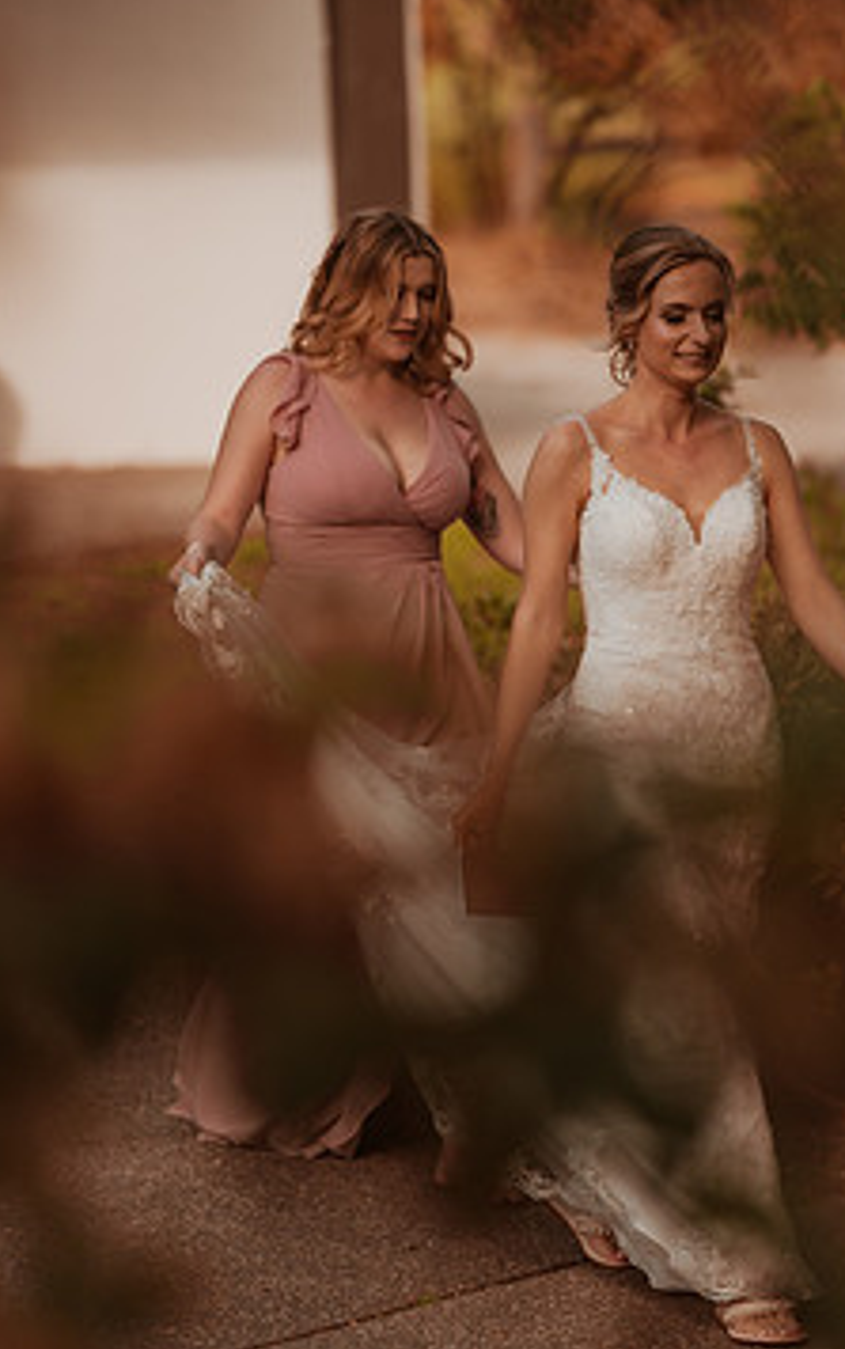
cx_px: 606
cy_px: 656
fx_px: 8240
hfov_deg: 5.9
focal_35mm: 224
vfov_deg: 9.4
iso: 320
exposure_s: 1/4000
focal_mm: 135
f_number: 1.8
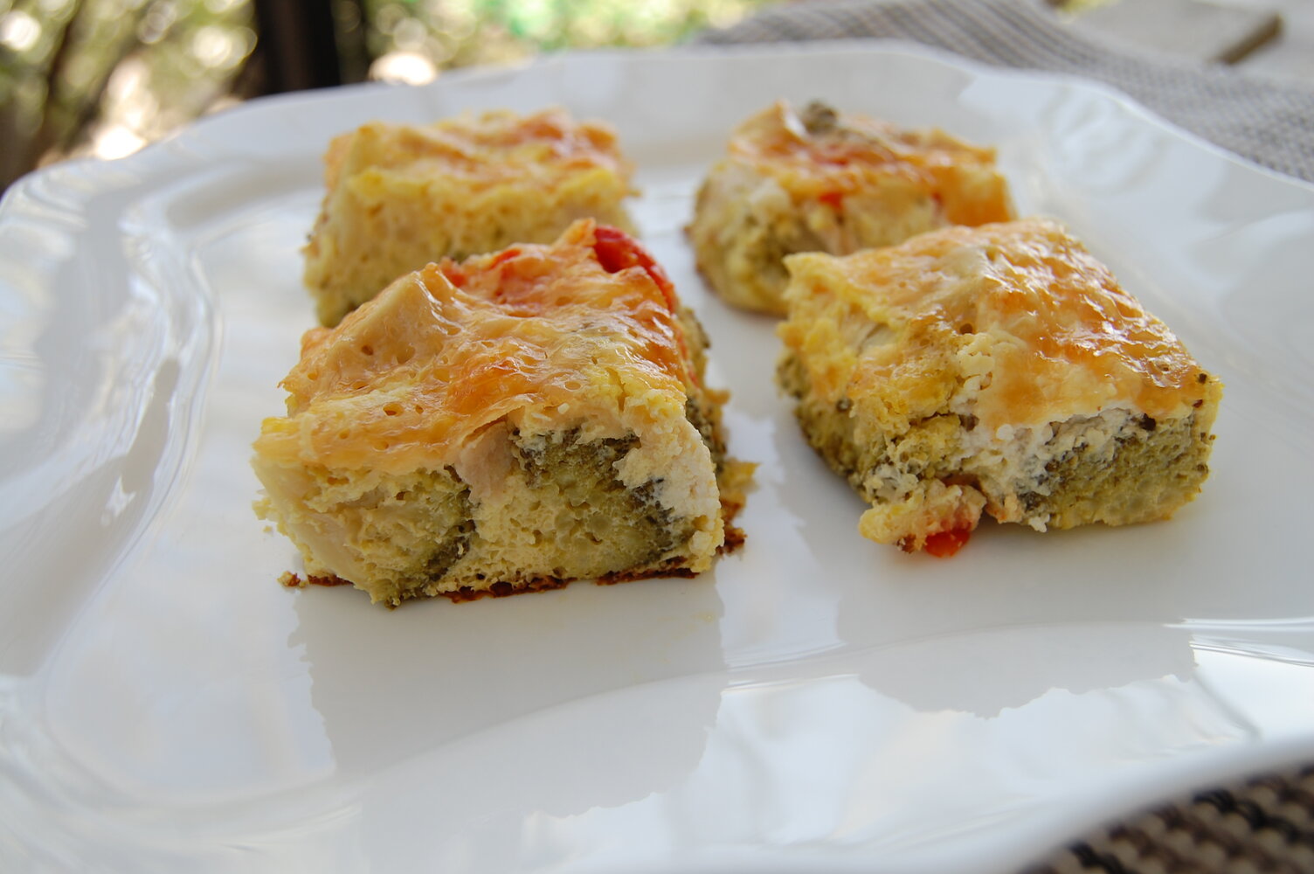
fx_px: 1313
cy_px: 437
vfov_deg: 36.8
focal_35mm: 36
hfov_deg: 53.2
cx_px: 657
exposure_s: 1/125
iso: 200
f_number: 5.6
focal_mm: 24
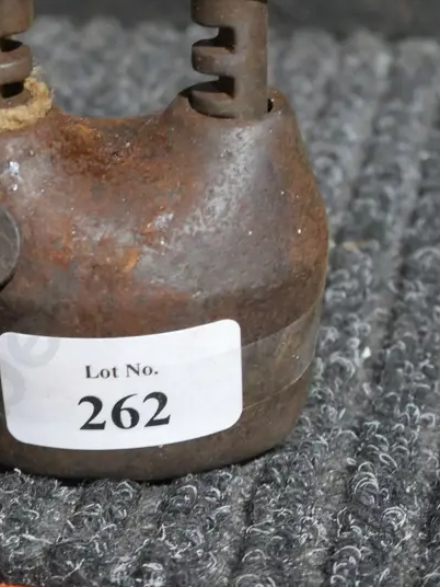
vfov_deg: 18.3
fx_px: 1813
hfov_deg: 13.8
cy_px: 166
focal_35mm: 107
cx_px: 163
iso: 2500
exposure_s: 1/60
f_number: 5.3
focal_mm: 28
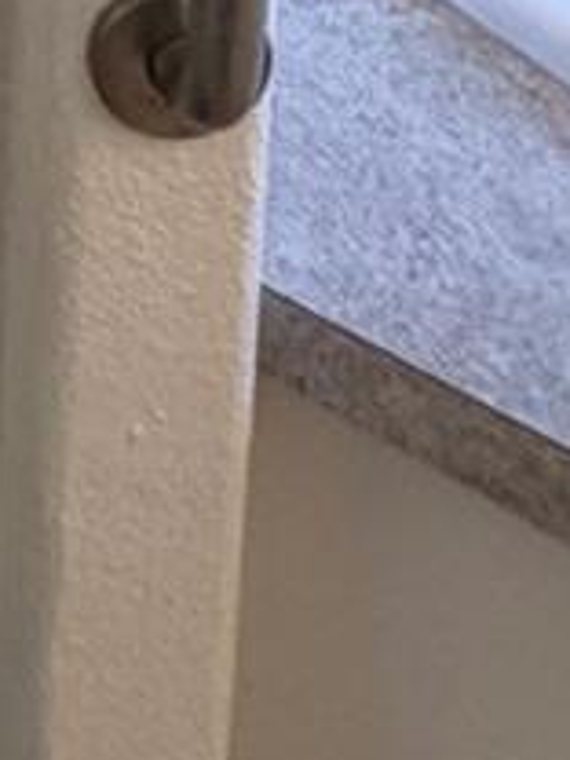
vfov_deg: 13.3
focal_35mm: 101
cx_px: -670
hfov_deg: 12.4
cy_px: -1153
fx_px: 2217
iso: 250
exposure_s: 1/120
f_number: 2.2
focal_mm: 2.22
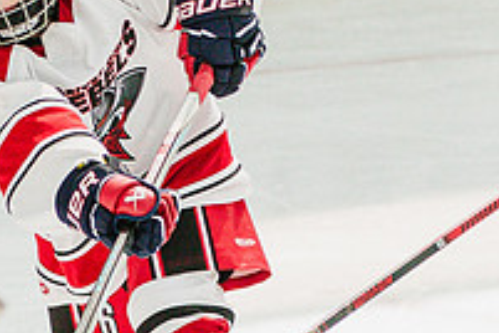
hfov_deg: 3.3
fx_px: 8732
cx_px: 457
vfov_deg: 2.2
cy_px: 433
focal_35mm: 630
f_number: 4
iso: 1600
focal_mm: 120
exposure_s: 1/2500
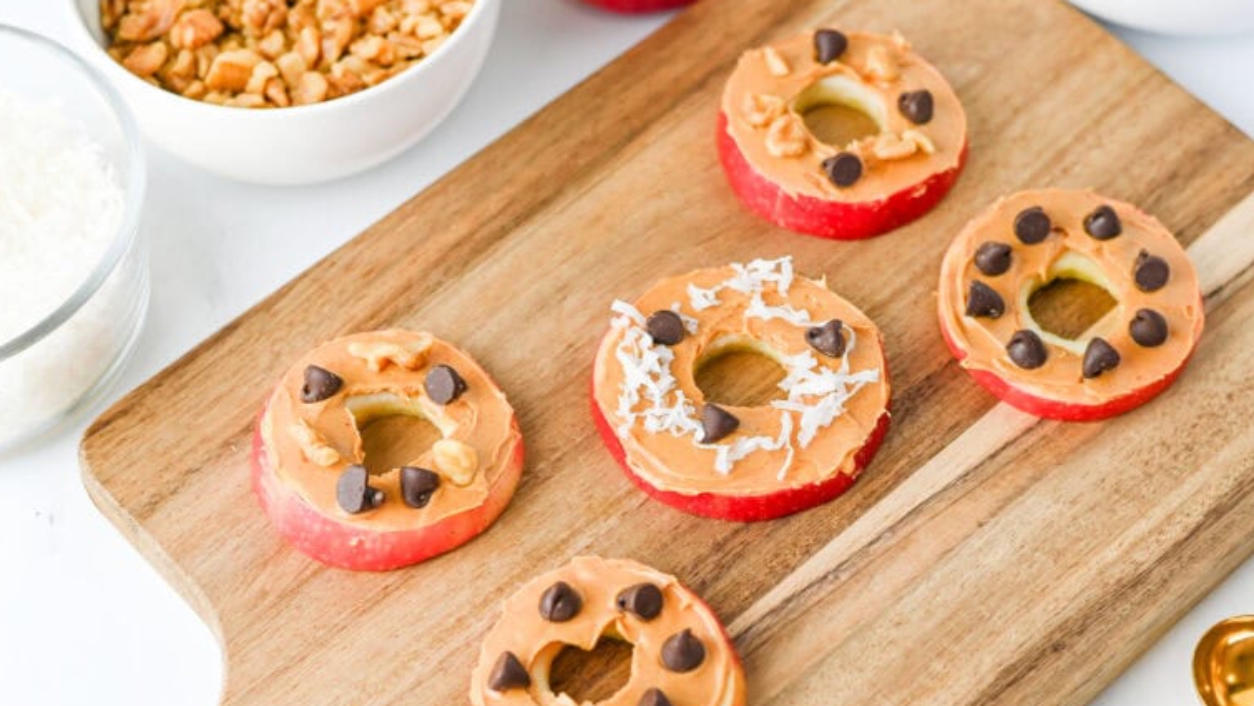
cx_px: 751
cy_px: 419
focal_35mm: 71
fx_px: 2361
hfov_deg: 29.7
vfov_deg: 17.0
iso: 250
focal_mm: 50
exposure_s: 1/100
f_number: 4
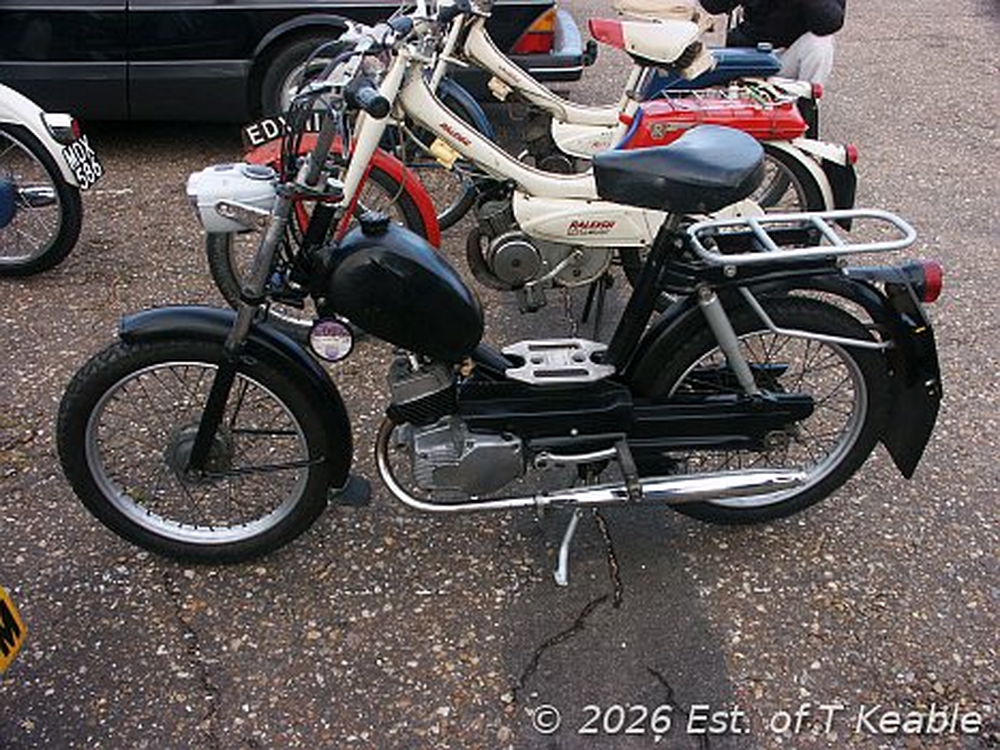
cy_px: 375
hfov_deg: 56.8
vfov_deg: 44.1
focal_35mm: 32
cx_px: 500
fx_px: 924
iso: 100
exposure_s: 1/125
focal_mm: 8.35
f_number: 4.5
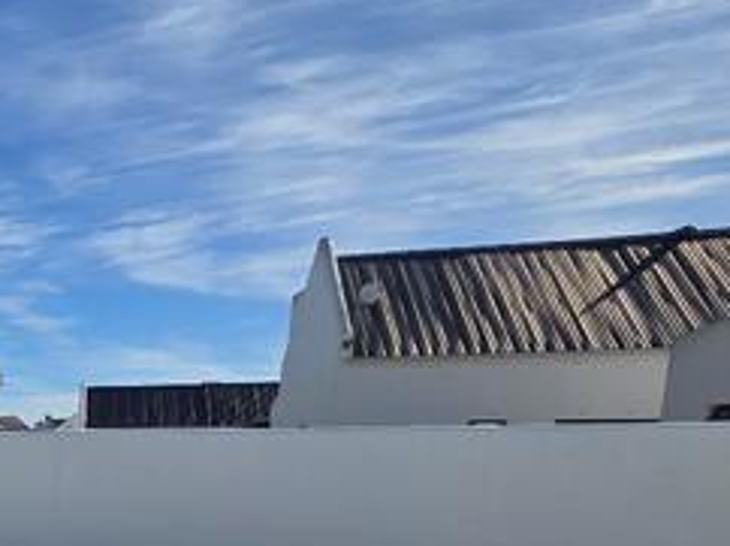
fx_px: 906
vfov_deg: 30.2
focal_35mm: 43
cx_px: -459
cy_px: 597
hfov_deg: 25.8
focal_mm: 2.2
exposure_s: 1/3956
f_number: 2.2
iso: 50
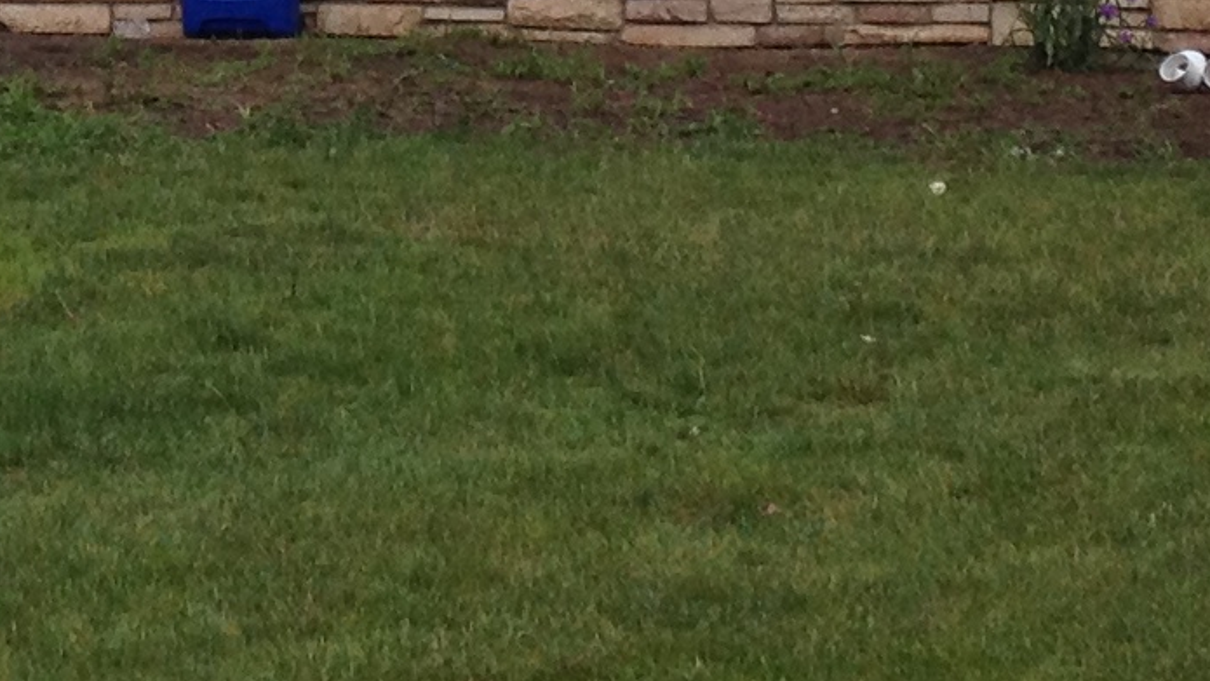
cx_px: -50
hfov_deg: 11.9
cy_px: -641
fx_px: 5743
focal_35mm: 179
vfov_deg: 6.6
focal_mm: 4.28
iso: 50
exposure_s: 1/836
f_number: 2.4
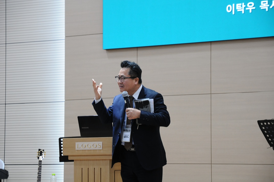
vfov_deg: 10.7
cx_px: 137
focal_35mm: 128
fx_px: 969
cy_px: 91
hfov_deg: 16.1
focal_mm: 85
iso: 800
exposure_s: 1/40
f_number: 5.6
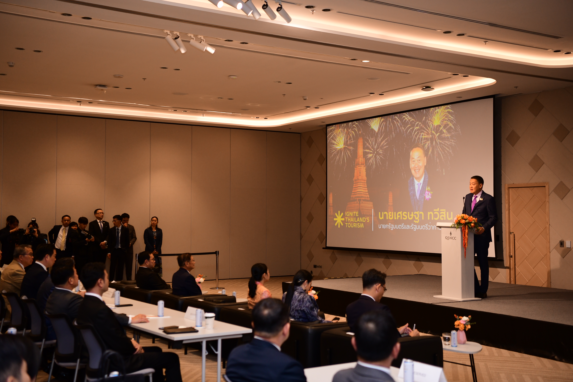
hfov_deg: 41.1
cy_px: 191
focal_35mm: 48
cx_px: 286
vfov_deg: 28.1
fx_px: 764
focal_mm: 48
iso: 1000
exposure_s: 1/200
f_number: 2.8
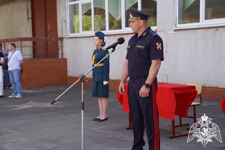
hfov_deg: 28.8
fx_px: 437
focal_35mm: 70
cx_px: 112
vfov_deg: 19.5
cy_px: 75
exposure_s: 1/160
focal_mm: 70
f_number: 4
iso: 125
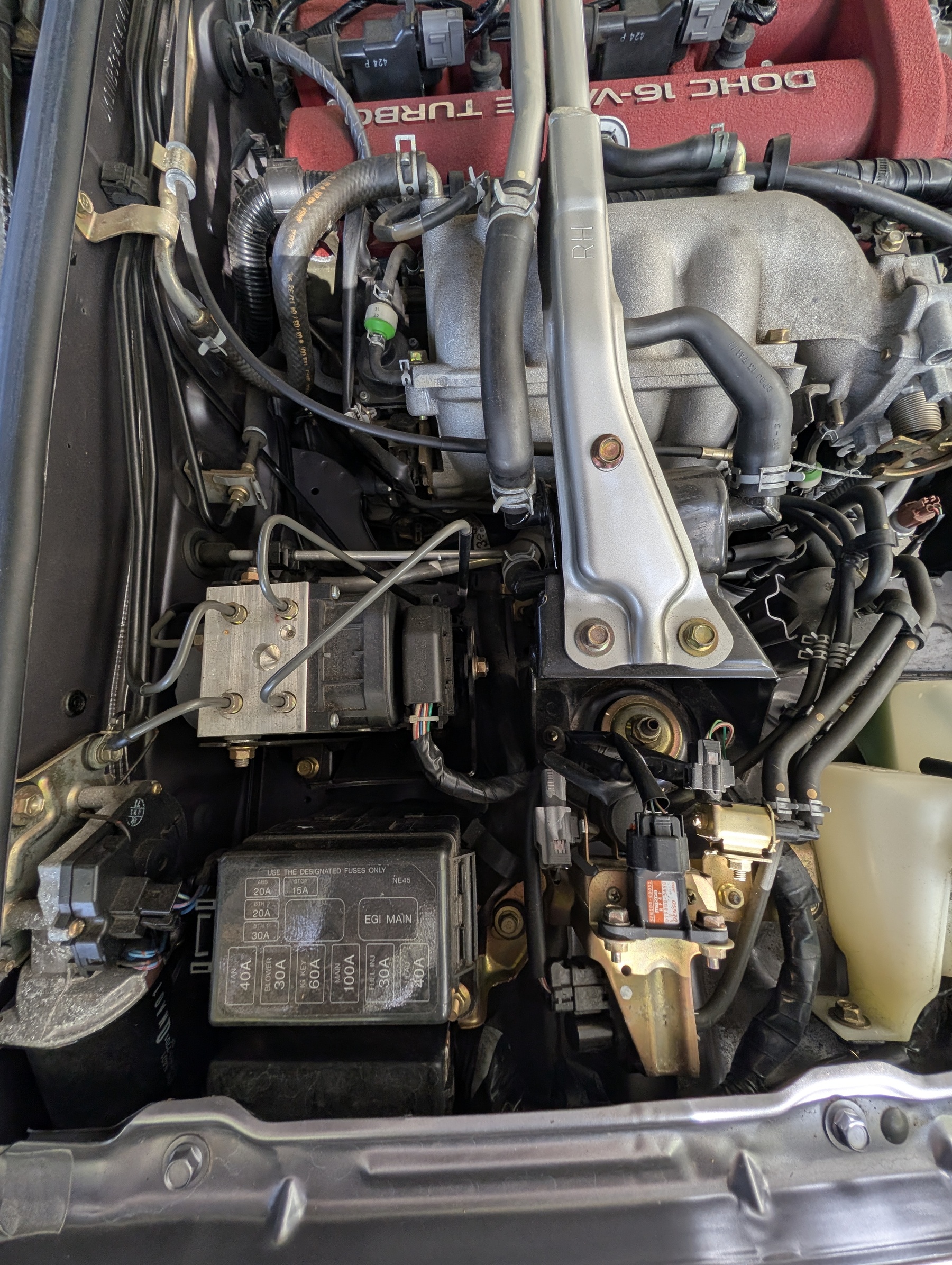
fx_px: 439
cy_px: 632
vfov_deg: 110.5
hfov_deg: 94.6
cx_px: 476
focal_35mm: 12
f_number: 1.7
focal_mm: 2.02
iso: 67
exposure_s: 1/122
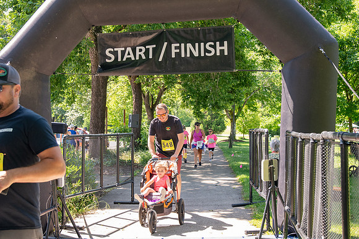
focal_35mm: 54
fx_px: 538
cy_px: 120
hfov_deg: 36.9
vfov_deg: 25.0
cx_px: 180
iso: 500
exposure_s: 1/400
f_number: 4
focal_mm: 36
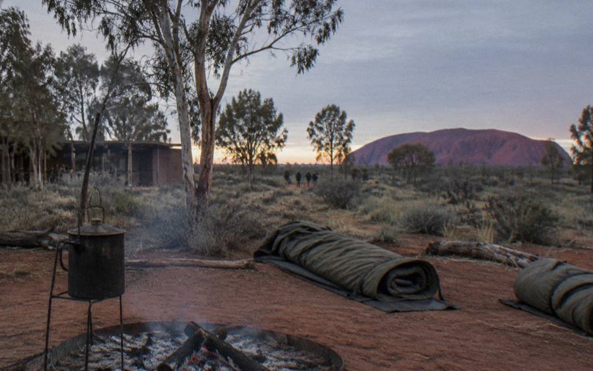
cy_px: 207
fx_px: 679
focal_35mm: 42
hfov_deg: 47.2
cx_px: 282
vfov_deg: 30.5
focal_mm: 37
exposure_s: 1/1000
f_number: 4
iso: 320
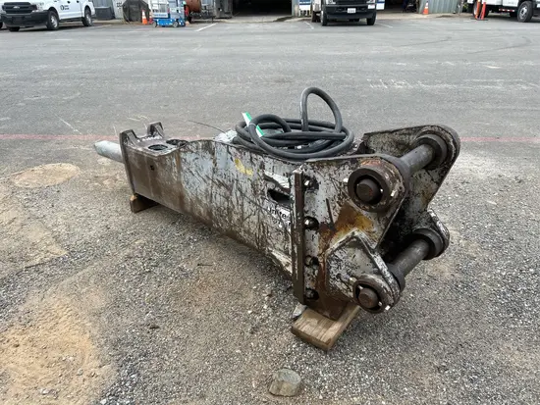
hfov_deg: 67.3
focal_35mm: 26
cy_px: 202
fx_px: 406
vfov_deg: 53.1
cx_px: 270
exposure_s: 1/808
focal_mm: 5.7
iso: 50
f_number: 1.5
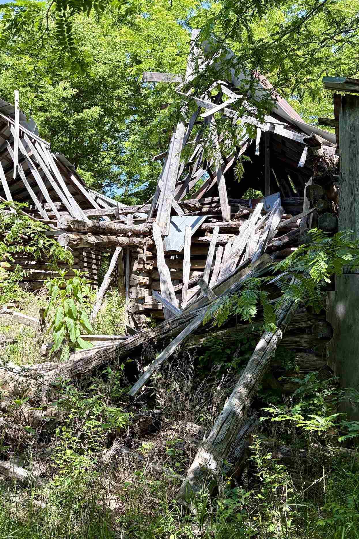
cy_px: 264
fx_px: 554
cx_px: 74
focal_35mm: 37
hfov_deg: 34.9
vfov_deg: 51.9
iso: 50
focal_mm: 5.96
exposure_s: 1/680
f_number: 1.6
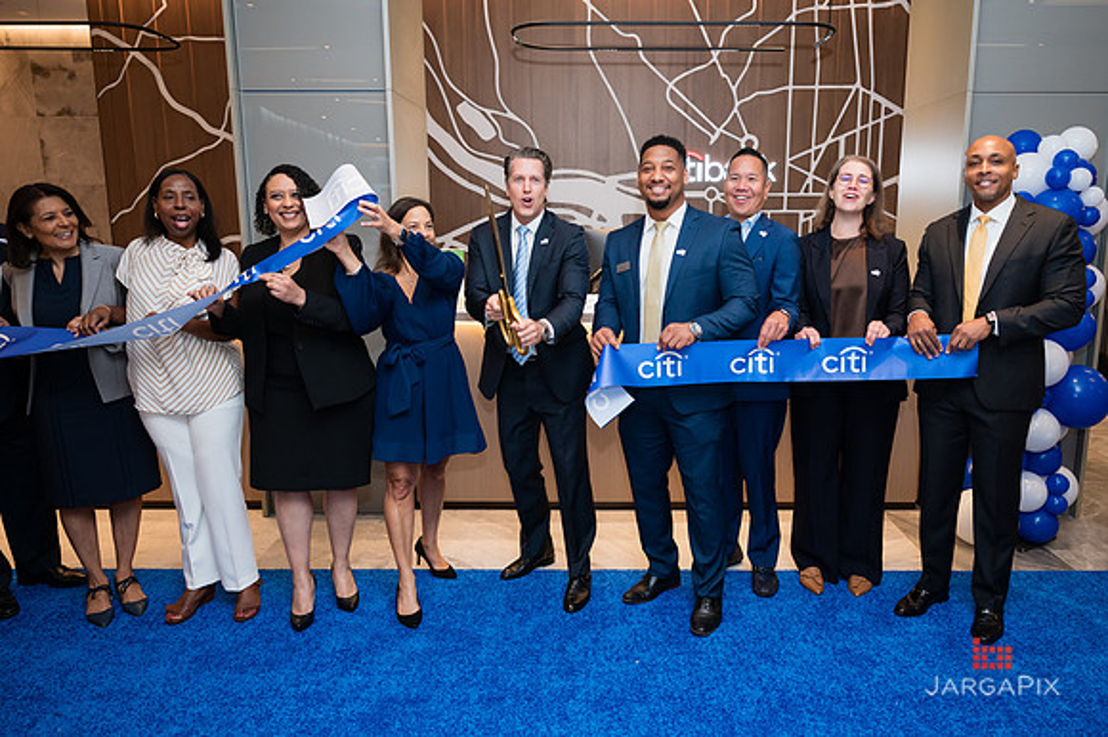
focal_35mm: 26
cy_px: 367
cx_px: 595
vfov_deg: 49.5
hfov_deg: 69.3
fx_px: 800
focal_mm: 24
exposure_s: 1/160
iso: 400
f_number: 3.2
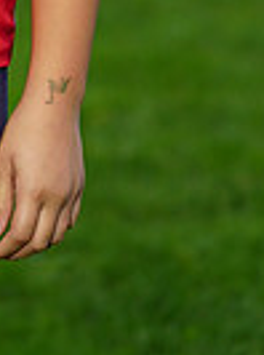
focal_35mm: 736
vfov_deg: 2.7
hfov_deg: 2.0
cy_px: -318
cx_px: -168
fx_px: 7521
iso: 320
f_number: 5.6
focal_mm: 175
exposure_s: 1/25
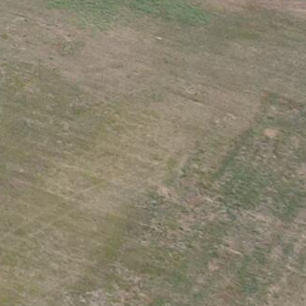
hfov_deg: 7.4
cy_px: -81
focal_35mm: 192
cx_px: -770
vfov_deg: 9.0
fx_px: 1920
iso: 100
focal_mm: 4.5
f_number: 2.8
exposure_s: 1/400
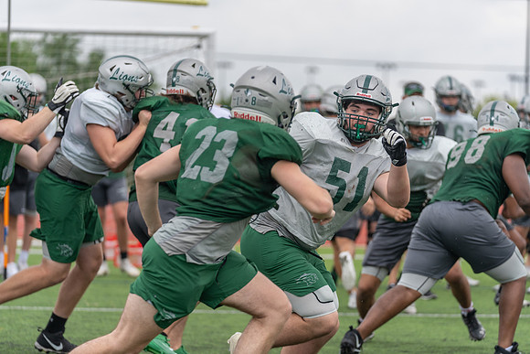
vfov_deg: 8.2
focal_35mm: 167
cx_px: 265
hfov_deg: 12.3
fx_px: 2459
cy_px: 177
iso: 200
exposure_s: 1/1250
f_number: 3.5
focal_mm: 167
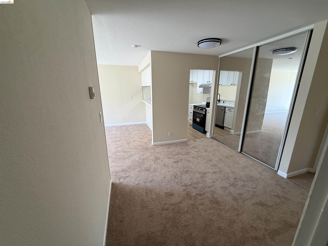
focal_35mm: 14
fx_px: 133
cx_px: 164
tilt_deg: -14.6
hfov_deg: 102.1
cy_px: 123
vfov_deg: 85.7
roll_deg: -2.2
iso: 100
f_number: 2.2
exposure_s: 1/99
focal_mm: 2.22
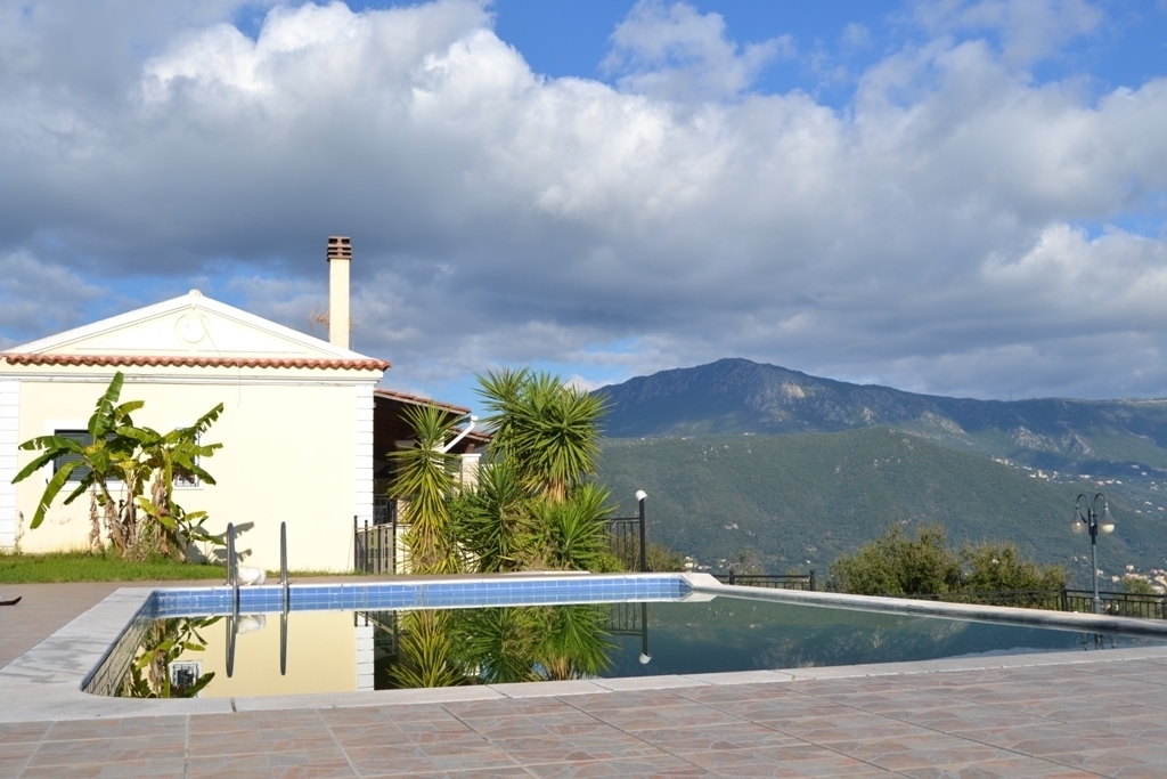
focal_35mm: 39
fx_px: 1264
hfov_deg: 49.5
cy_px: 390
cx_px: 584
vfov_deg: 34.2
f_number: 8
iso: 100
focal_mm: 26
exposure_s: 1/400
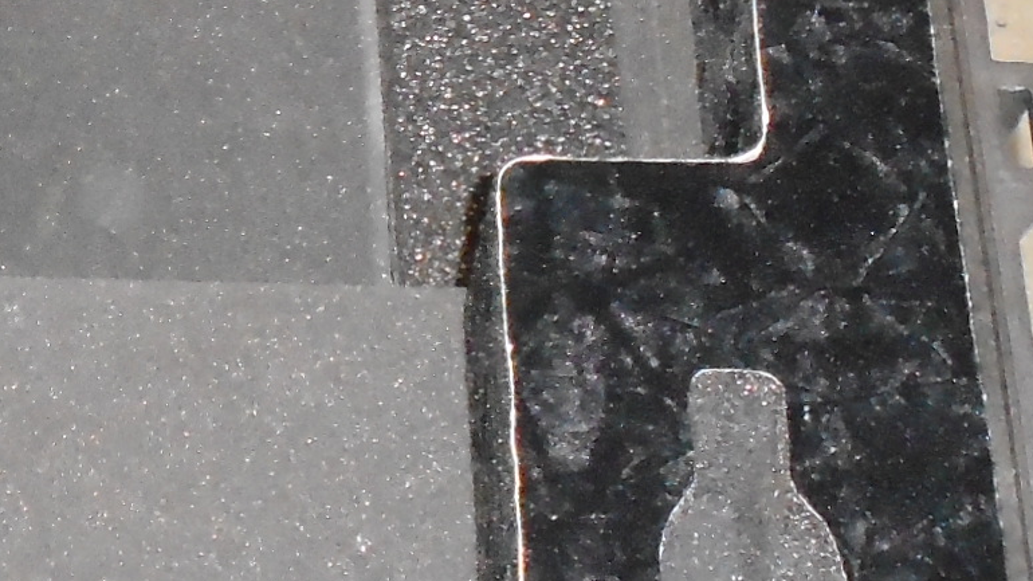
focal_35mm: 132
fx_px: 3615
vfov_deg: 9.1
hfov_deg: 15.9
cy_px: 56
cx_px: -1
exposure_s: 1/40
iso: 800
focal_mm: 6.4
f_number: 3.8
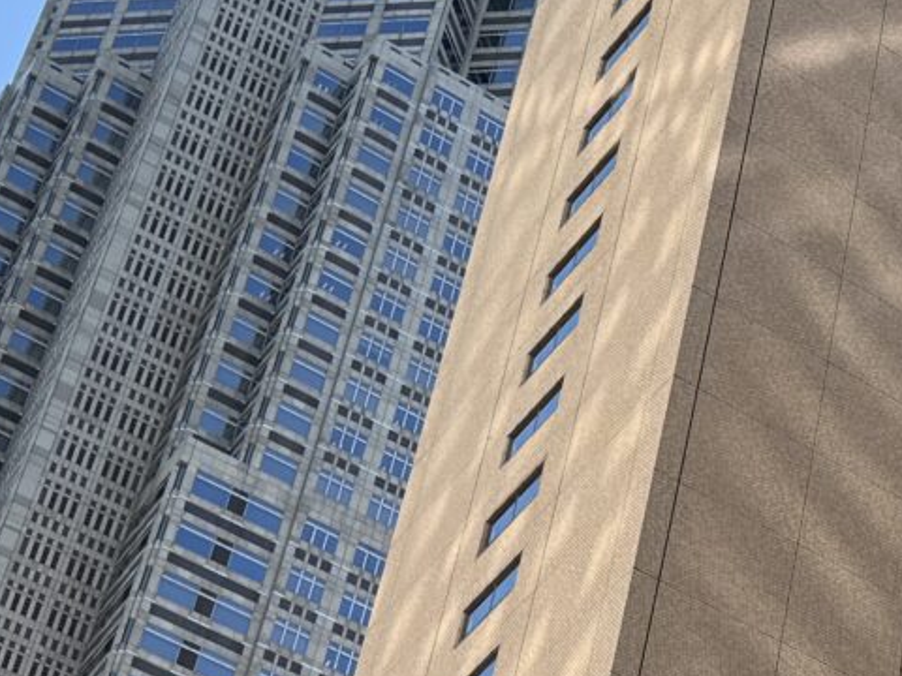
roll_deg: +2.0
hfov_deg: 14.0
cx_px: 1541
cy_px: 760
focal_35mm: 128
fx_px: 3335
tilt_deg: +40.0
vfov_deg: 11.4
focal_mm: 6.76
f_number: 1.78
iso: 80
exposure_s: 1/2252
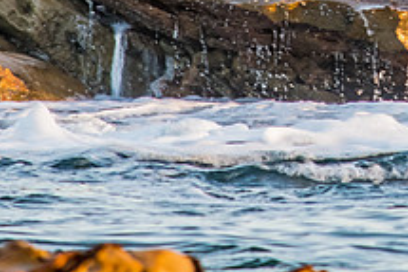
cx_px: 397
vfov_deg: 1.1
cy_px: -77
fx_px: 13748
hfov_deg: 1.7
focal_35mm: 1214
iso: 800
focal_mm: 300
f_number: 8
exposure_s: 1/250
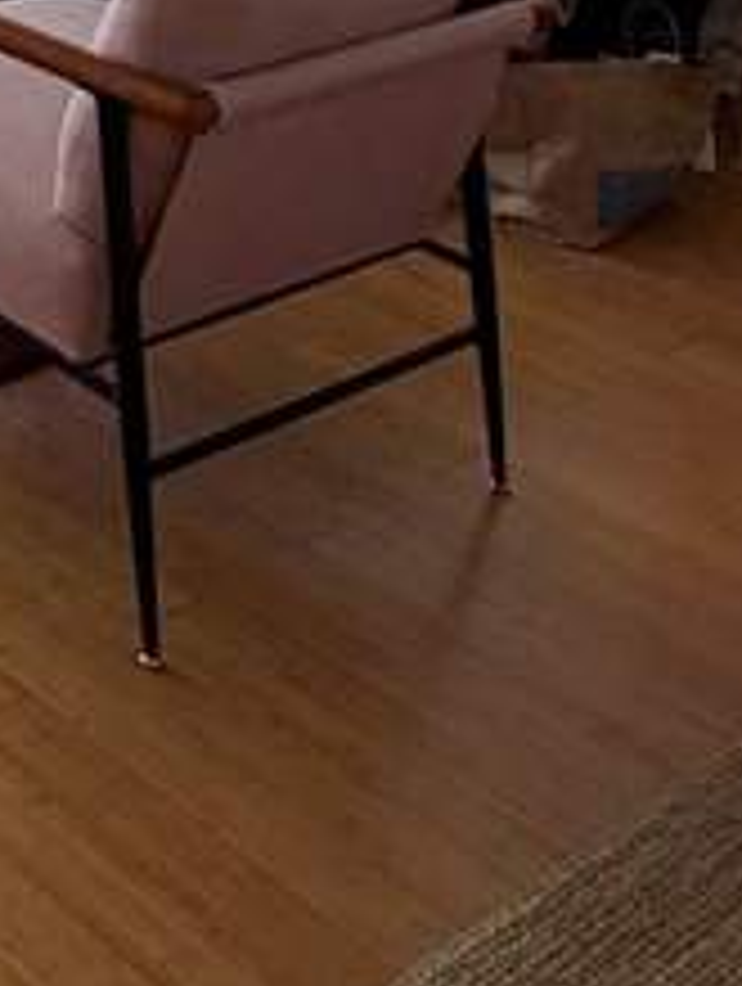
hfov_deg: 18.3
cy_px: -311
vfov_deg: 24.7
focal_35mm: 68
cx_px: -481
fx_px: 1938
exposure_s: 1/121
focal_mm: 2.22
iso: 80
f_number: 2.2
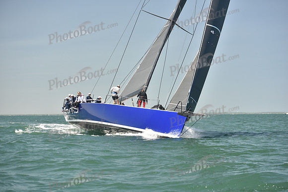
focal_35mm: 86
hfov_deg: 23.6
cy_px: 96
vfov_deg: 15.9
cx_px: 144
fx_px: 688
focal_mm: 86
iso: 250
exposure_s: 1/800
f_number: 4
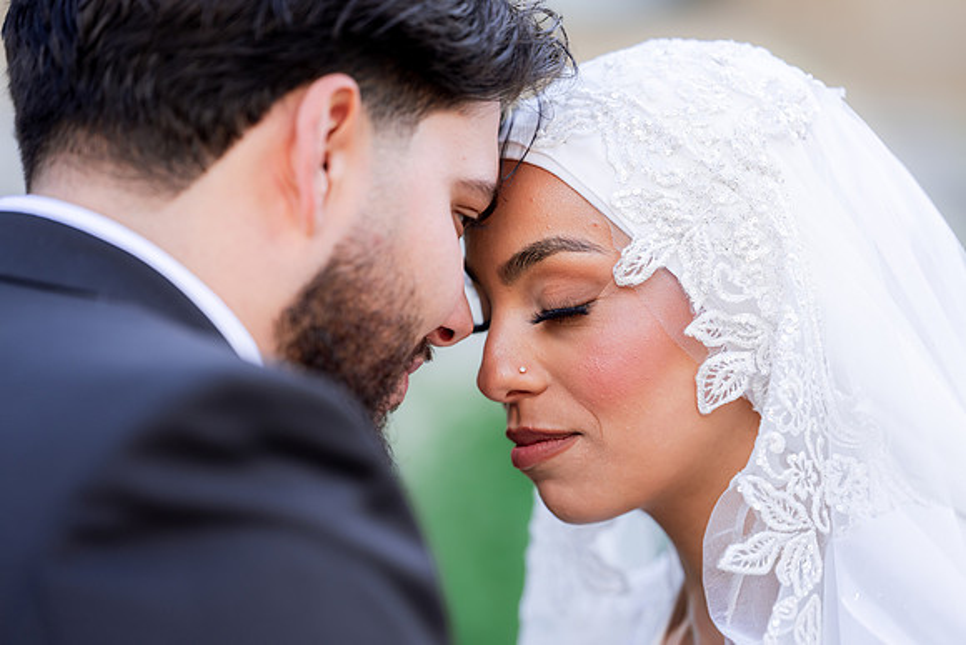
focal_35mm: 150
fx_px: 4026
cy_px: 322
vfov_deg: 9.2
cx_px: 483
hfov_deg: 13.7
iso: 200
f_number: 2.5
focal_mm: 150
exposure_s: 1/1000
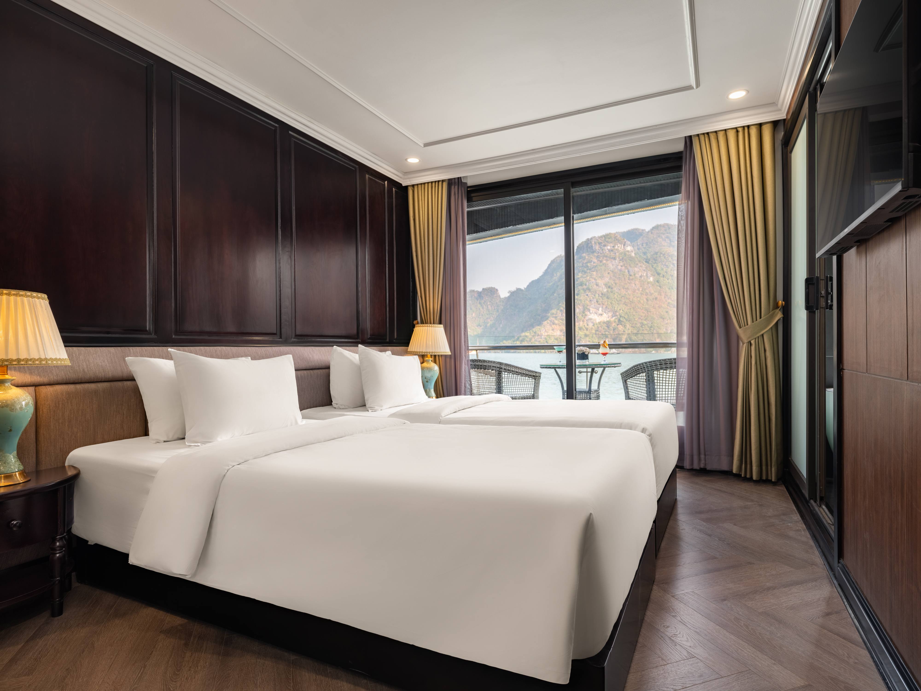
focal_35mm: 20
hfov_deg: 81.7
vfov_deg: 66.0
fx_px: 532
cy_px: 346
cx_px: 460
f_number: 8
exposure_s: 1/15
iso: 200
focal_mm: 24.8
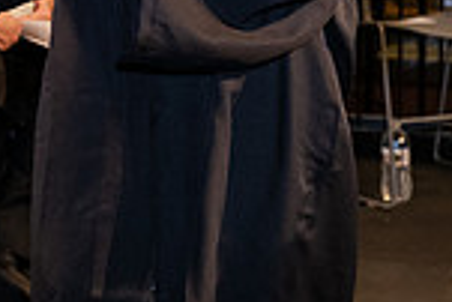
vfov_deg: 5.9
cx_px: -84
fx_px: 2890
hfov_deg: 8.8
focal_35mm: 230
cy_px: -232
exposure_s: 1/200
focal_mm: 60
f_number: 6.3
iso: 1600
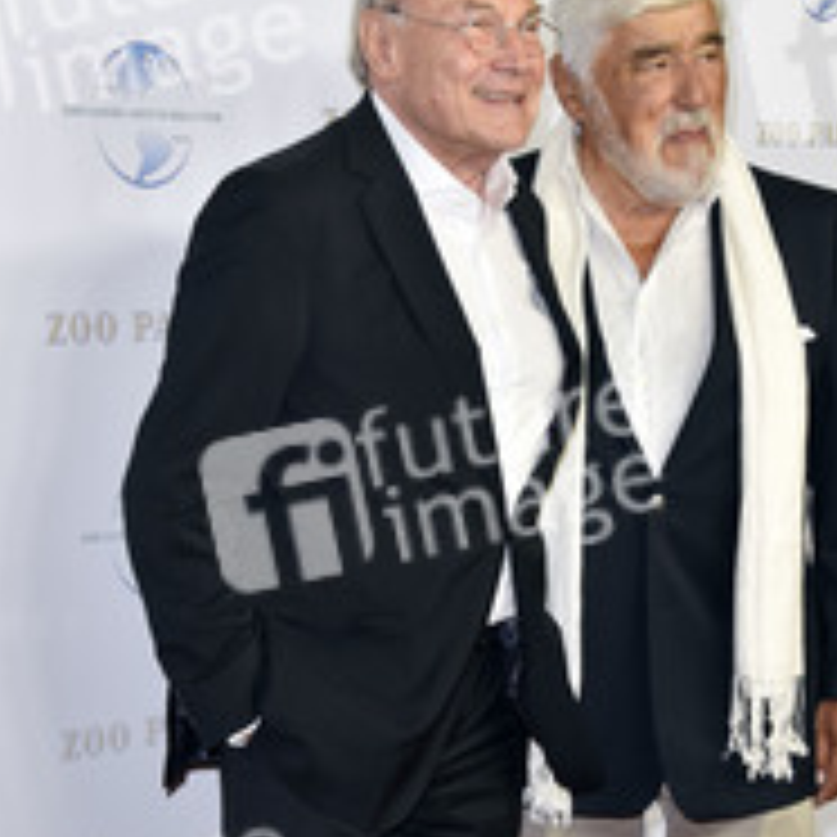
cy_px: 711
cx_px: 562
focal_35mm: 119
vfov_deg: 14.5
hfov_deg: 14.6
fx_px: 3255
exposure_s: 1/125
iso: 640
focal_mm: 65
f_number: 6.3
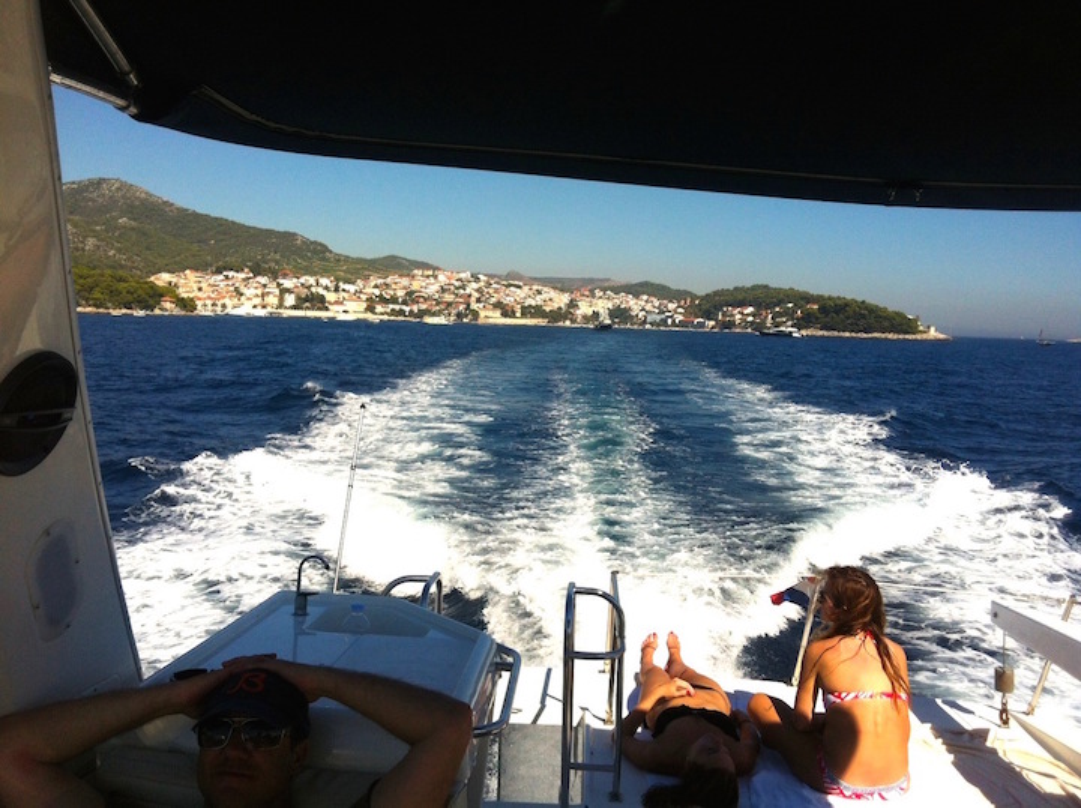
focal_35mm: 35
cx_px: 540
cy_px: 404
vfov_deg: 40.6
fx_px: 1092
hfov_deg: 52.7
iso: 80
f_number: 2.8
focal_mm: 3.85
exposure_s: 1/2601
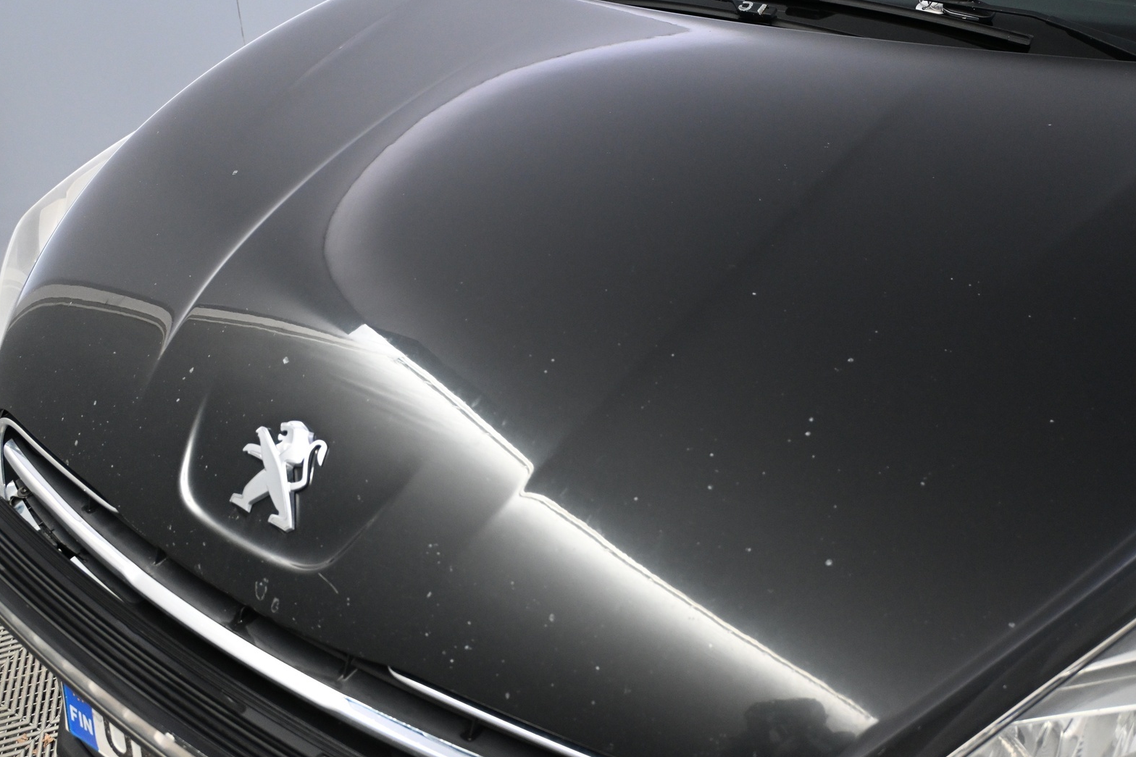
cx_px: 580
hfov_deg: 59.1
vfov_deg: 41.4
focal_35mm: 32
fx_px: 1003
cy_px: 378
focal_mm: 20.5
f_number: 3.8
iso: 2200
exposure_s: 1/125
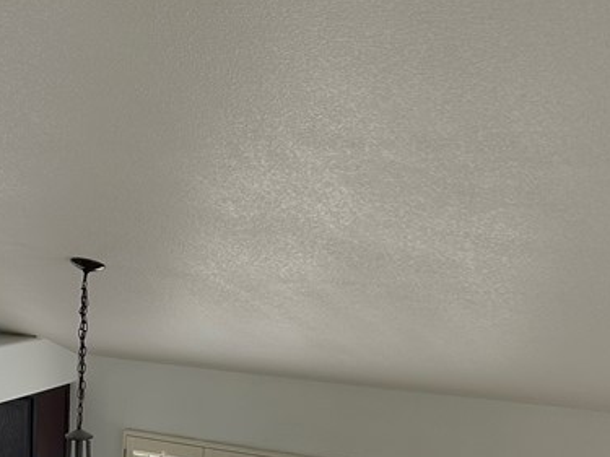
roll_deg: -0.5
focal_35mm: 71
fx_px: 1251
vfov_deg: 19.6
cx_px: -34
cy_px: 527
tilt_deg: -16.8
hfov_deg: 25.7
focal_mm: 5.7
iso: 100
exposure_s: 1/121
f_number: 1.5
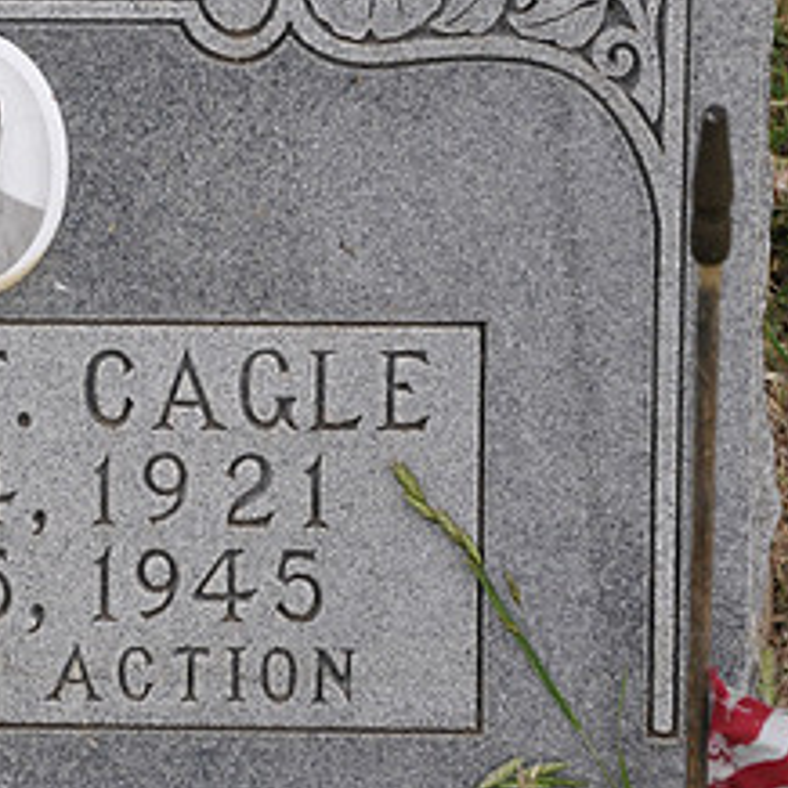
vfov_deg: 9.9
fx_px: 4533
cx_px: -29
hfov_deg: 9.9
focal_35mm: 176
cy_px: 305
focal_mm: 52
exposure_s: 1/125
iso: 200
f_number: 5.6
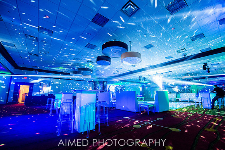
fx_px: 94
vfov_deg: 77.2
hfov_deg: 100.1
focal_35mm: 15
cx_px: 120
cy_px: 79
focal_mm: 14
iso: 1600
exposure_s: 1/200
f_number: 4
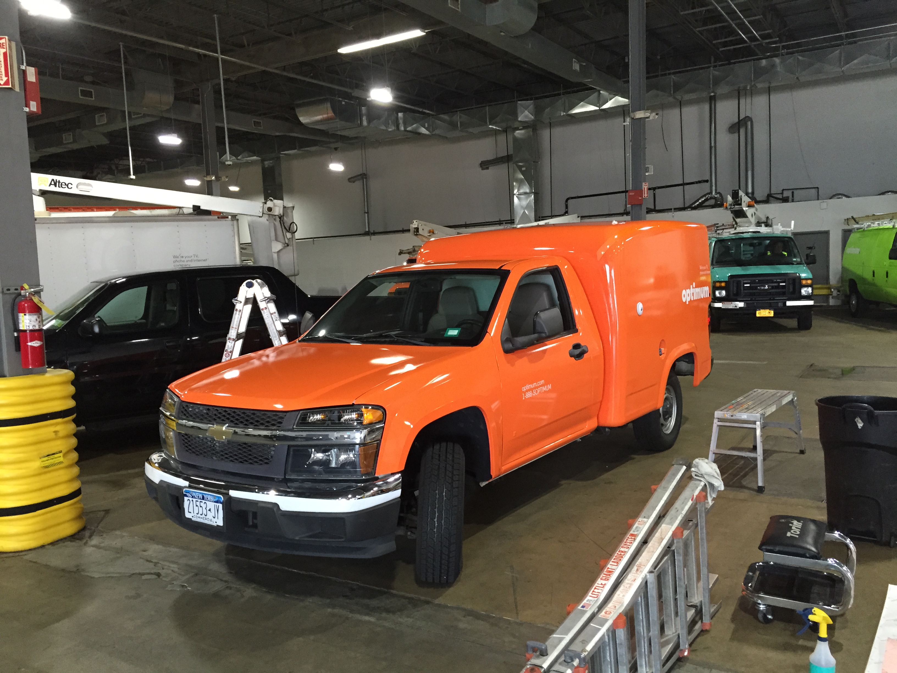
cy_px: 336
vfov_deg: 48.2
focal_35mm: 29
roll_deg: +1.9
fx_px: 751
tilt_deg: -4.8
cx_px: 448
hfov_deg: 61.7
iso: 160
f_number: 2.2
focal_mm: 4.15
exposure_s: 1/30
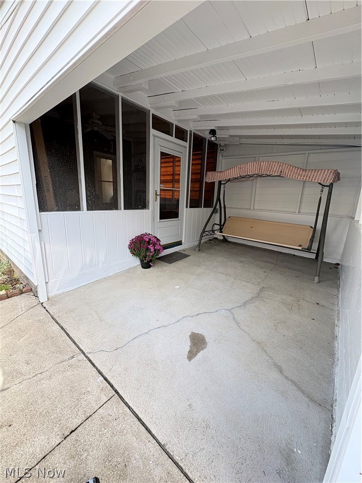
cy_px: 242
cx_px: 181
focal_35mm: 14
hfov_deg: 85.7
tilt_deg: -12.8
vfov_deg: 102.1
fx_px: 195
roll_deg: -2.6
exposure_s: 1/99
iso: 40
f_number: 2.2
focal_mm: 2.22
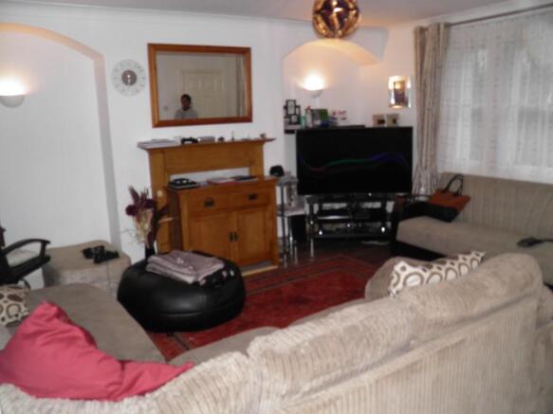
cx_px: 276
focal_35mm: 28
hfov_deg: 63.5
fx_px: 447
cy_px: 207
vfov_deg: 49.7
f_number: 2.8
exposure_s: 1/30
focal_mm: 4.9
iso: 100
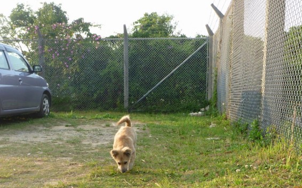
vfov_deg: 24.8
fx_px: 420
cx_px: 154
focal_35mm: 51
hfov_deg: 39.6
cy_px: 159
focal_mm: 6
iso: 80
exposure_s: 1/80
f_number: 3.7
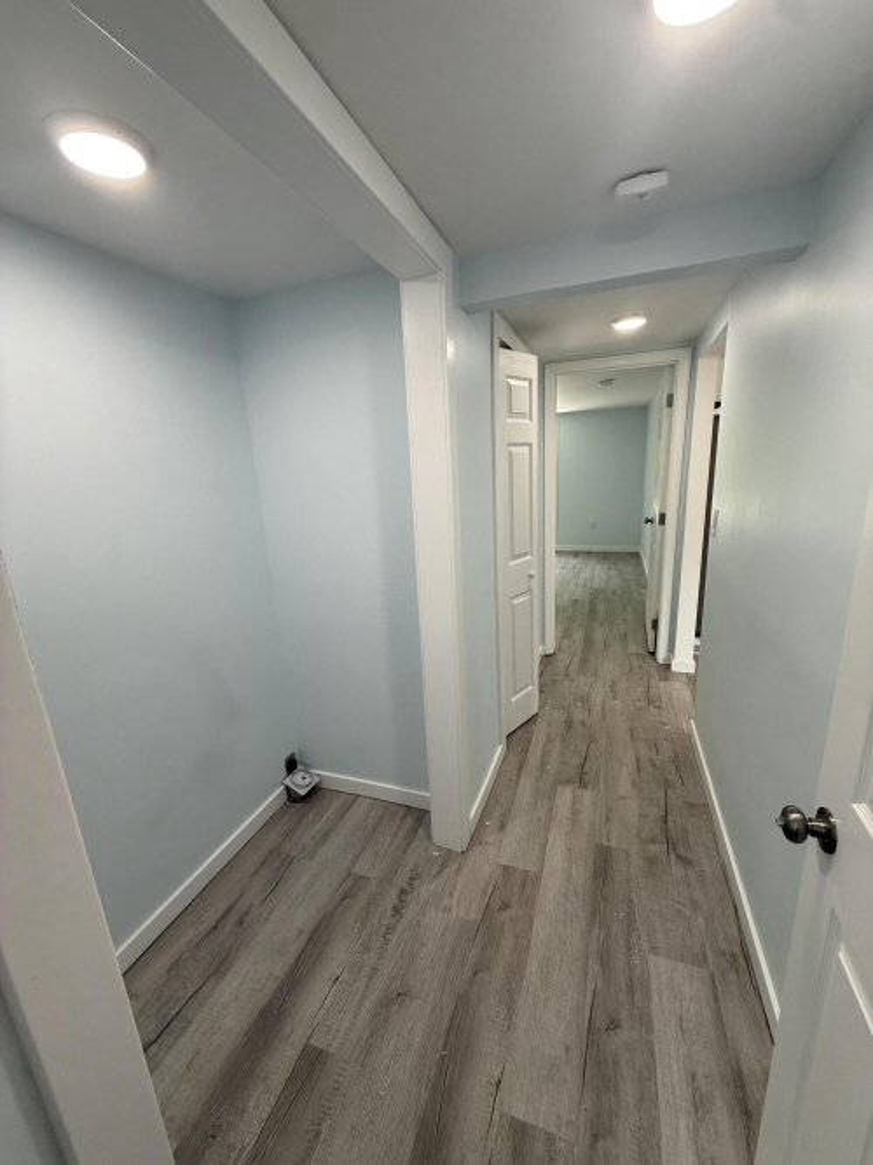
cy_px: 582
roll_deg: +3.4
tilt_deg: -12.5
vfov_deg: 102.1
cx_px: 436
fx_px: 471
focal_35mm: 14
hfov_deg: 85.7
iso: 80
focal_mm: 2.22
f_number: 2.2
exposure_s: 1/120
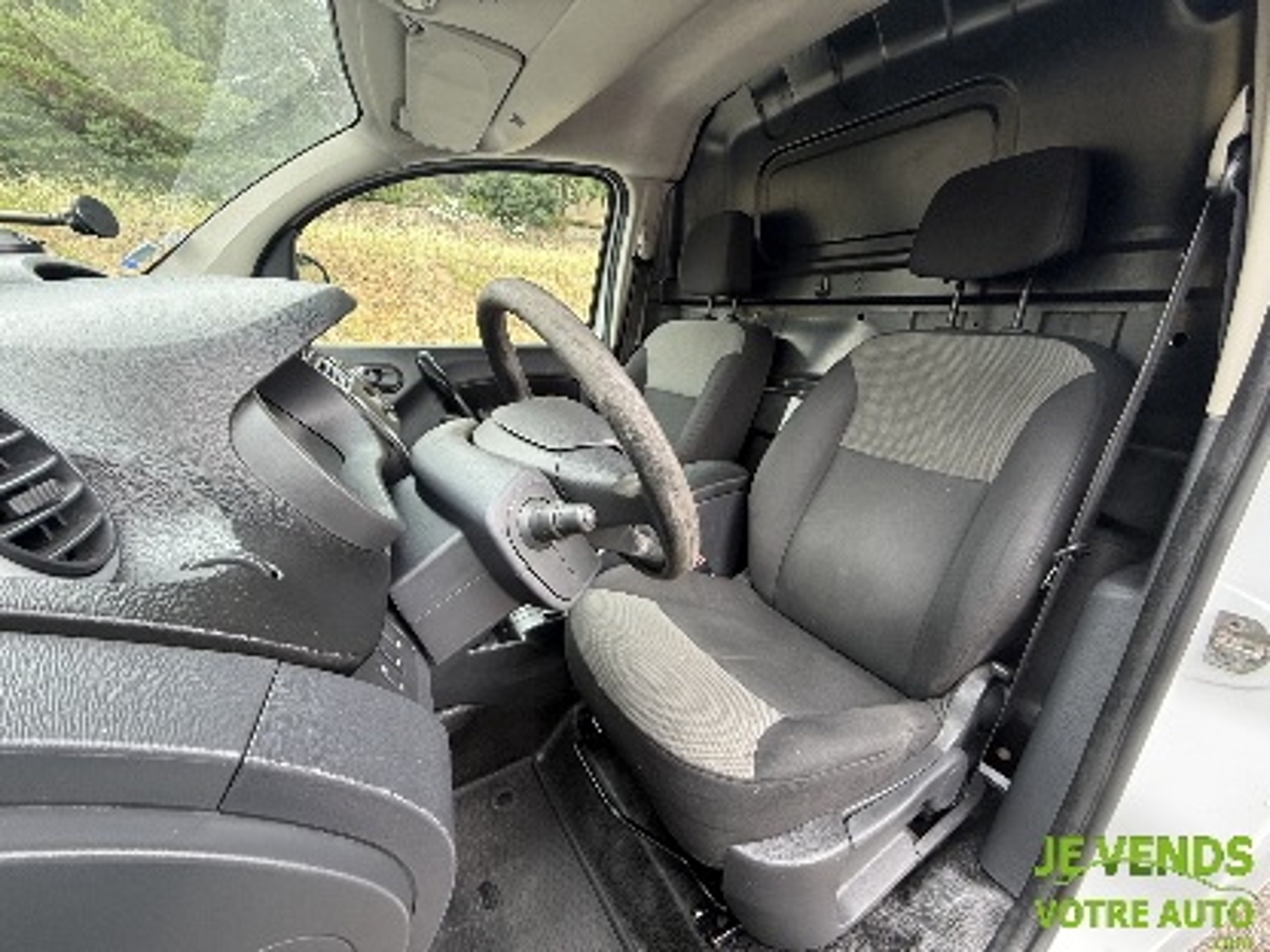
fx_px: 514
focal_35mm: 14
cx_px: 635
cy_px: 476
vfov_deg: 85.7
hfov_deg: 102.1
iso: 160
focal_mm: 2.22
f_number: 2.2
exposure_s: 1/99
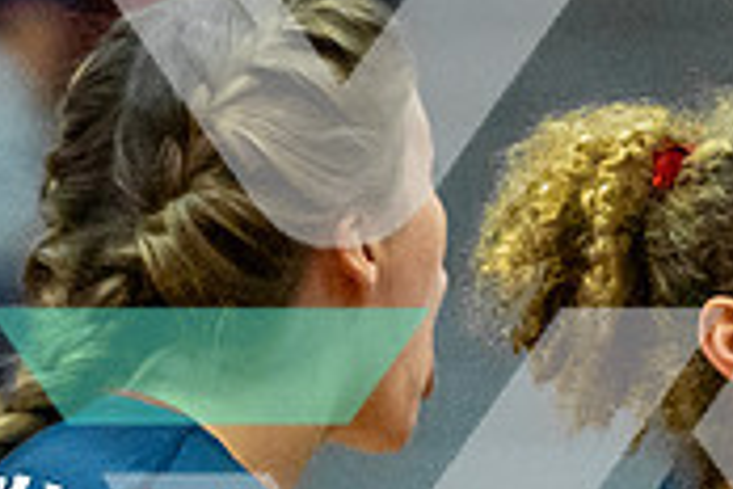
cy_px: 762
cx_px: 458
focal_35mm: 1087
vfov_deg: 1.3
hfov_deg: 1.9
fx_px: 22131
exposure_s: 1/1600
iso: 2000
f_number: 2.8
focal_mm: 179
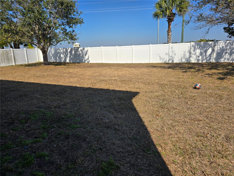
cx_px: 117
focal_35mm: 23
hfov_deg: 73.9
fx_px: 155
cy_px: 88
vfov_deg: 58.9
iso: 12
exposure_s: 1/973
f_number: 1.7
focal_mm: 6.3
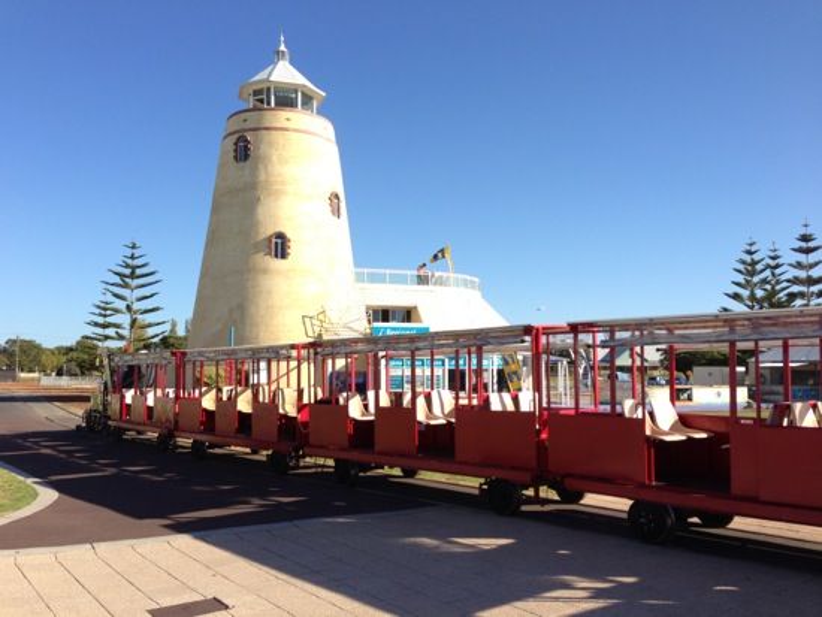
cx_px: 411
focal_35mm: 33
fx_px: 784
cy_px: 308
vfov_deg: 43.0
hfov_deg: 55.3
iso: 50
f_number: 2.4
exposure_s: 1/1085
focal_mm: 4.13
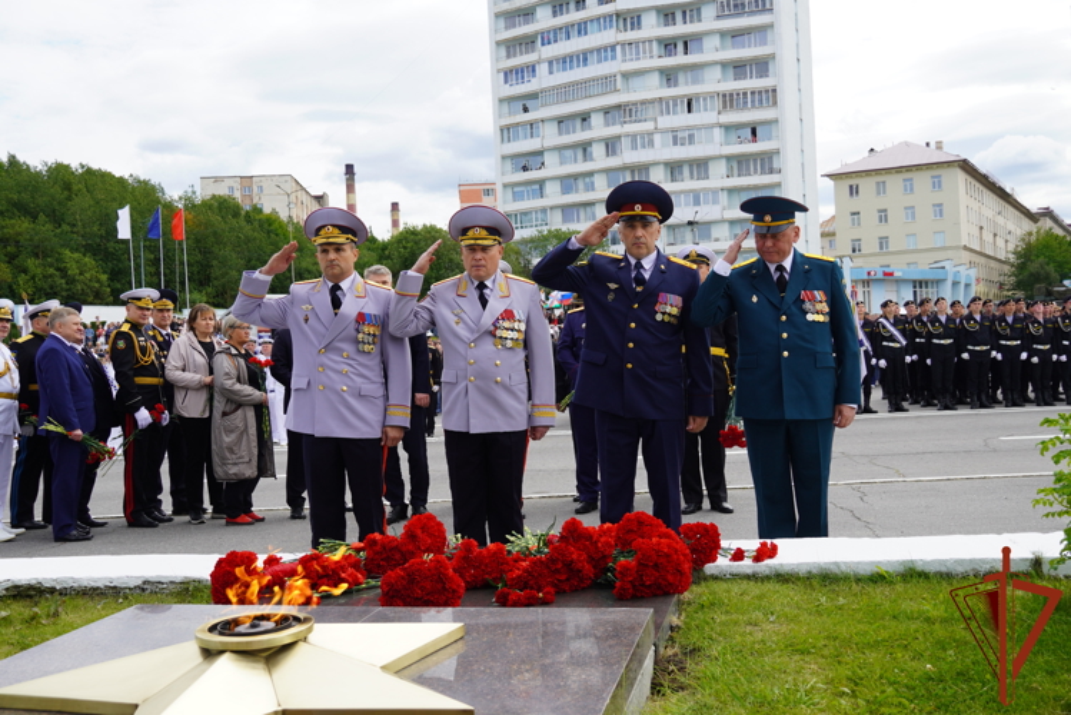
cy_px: 358
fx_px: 1161
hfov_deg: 49.5
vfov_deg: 34.2
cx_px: 536
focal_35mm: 39
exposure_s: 1/320
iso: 100
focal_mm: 26
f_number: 5
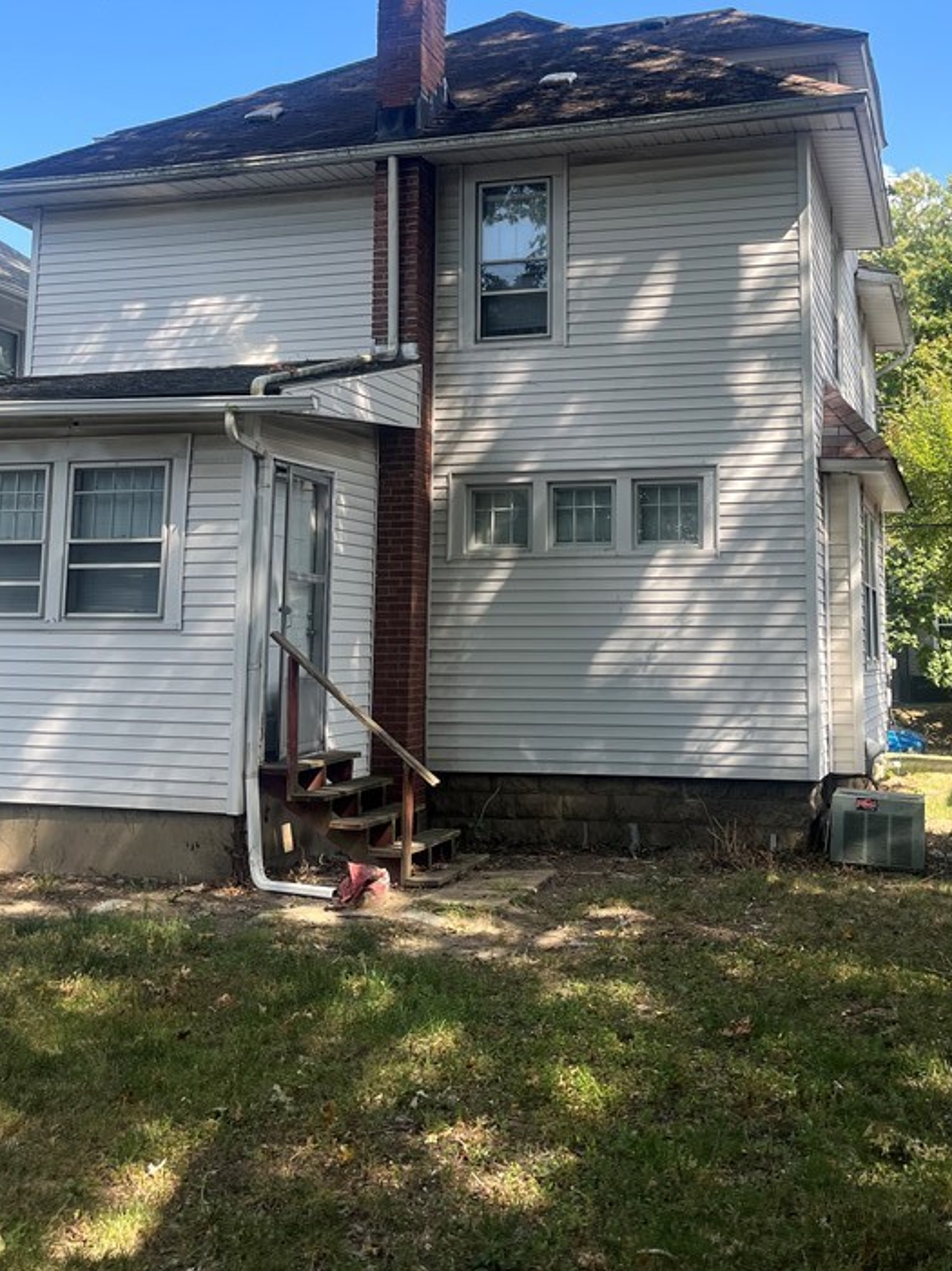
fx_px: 1395
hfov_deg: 37.5
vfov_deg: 48.3
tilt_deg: +7.9
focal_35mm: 38
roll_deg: +0.1
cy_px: 433
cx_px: 591
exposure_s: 1/1046
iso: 50
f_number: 1.6
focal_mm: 5.1
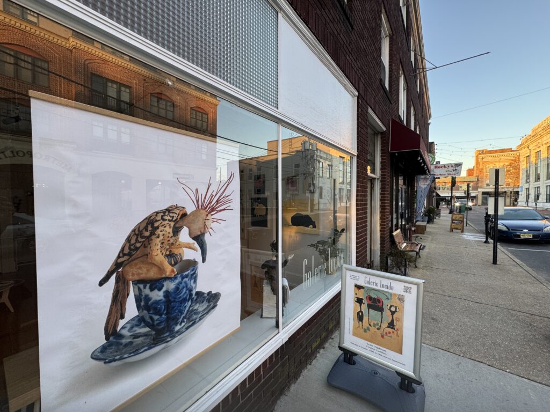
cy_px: 206
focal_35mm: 14
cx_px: 275
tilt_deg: -2.3
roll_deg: +1.5
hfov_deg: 102.1
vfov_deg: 85.7
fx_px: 222
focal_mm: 2.22
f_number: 2.2
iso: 100
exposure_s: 1/120
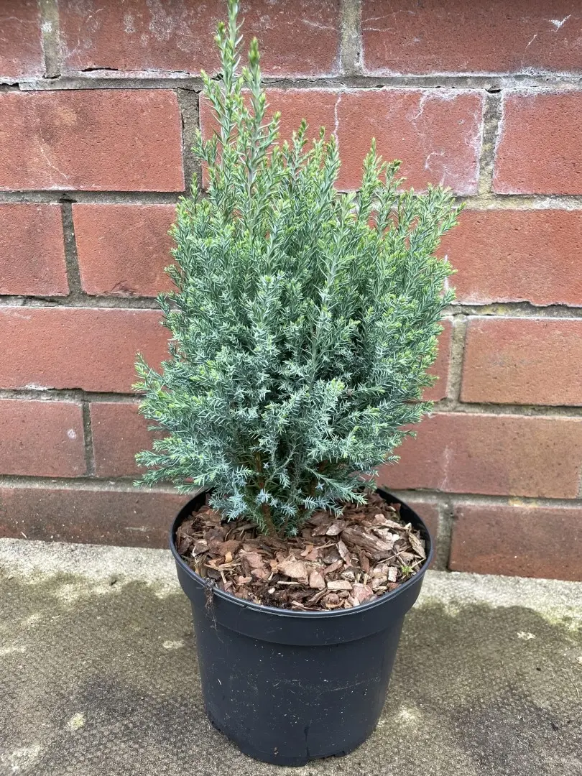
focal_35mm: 26
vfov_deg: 67.3
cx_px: 291
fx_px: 583
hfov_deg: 53.1
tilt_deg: -17.1
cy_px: 388
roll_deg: -0.7
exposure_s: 1/121
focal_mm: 4.2
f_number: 1.6
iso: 50
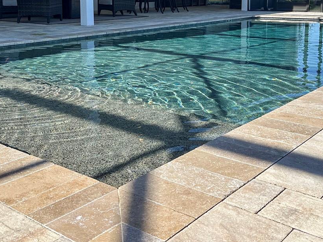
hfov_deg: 40.3
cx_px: 132
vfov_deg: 30.0
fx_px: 439
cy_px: 41
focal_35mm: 47
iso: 80
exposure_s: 1/2591
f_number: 1.78
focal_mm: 6.86
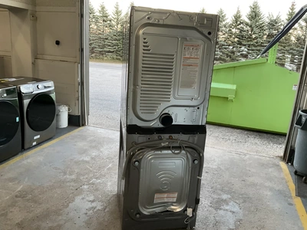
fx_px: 257
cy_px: 115
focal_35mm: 29
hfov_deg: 61.7
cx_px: 154
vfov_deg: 48.2
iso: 125
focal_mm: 3
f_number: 1.8
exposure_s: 1/60
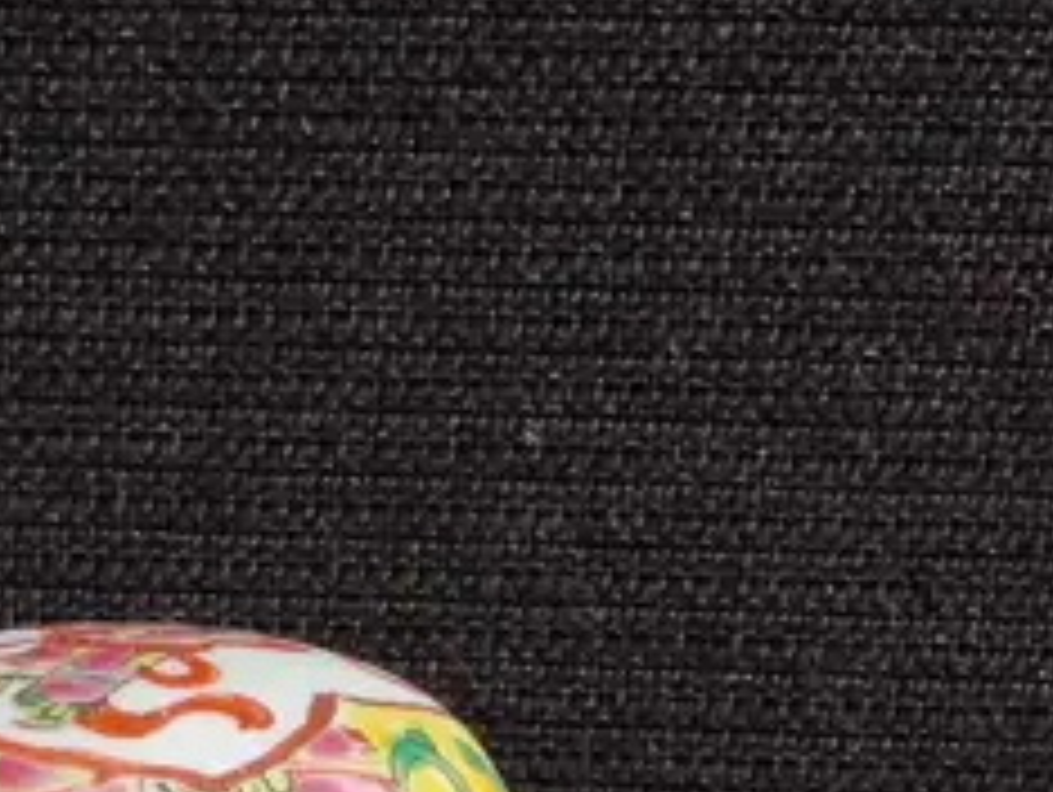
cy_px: 1462
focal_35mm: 118
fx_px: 3593
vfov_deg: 11.6
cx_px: 432
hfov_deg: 16.7
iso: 32
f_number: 2
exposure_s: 1/100
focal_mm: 2.87
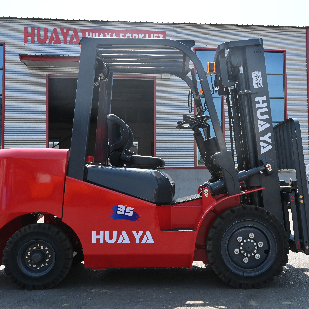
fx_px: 421
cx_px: 193
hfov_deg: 40.1
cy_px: 154
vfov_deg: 40.3
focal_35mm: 42
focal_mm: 32.5
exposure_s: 1/1000
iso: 2500
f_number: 16
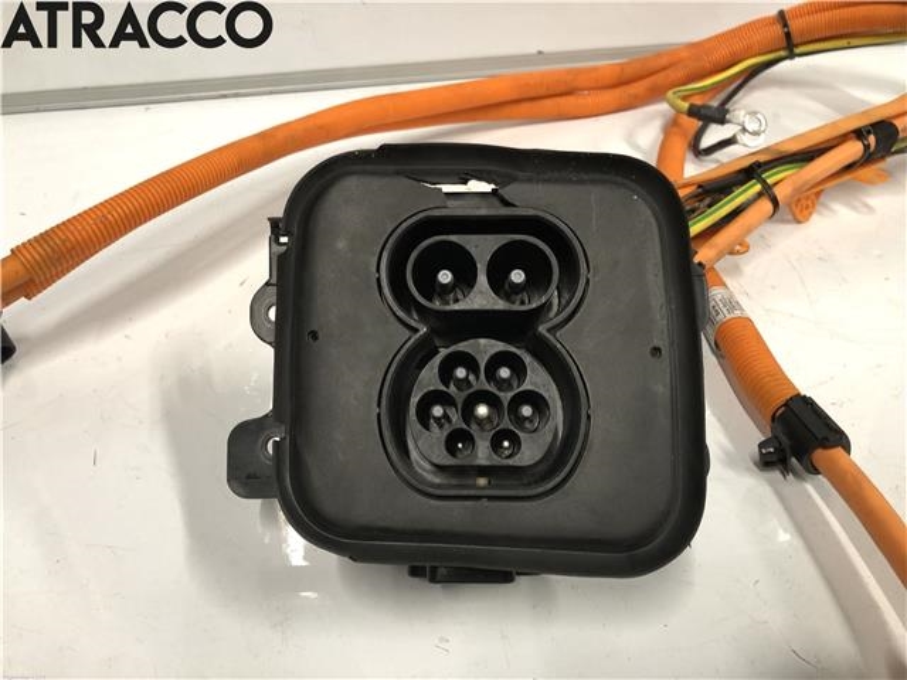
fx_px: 734
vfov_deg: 49.7
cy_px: 340
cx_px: 454
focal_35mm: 28
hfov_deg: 63.4
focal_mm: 3.99
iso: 50
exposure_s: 1/17
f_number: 1.8
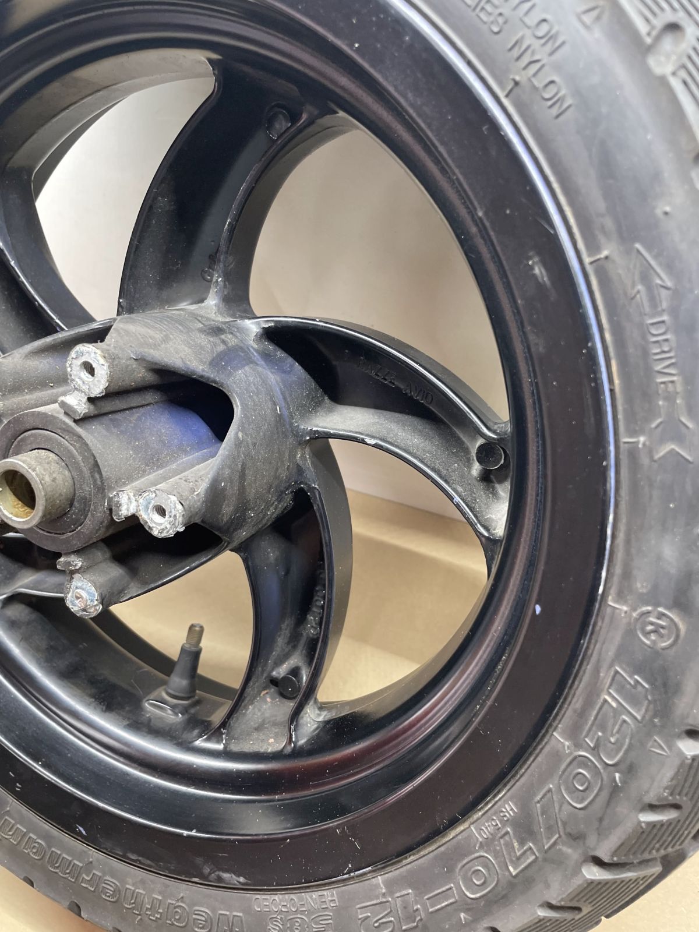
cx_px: 350
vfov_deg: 67.3
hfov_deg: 53.1
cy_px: 466
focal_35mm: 26
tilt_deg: -49.3
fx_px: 700
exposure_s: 1/50
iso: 200
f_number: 1.6
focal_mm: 4.2
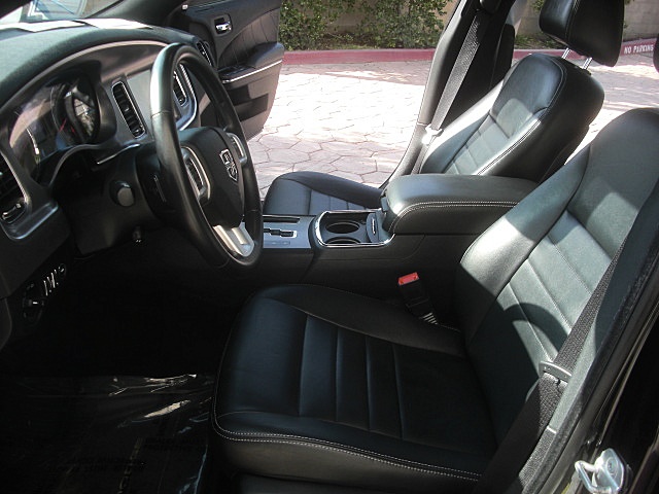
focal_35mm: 36
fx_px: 685
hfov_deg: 51.4
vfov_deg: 39.7
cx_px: 330
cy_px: 247
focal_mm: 6.3
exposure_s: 1/125
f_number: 2.8
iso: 50
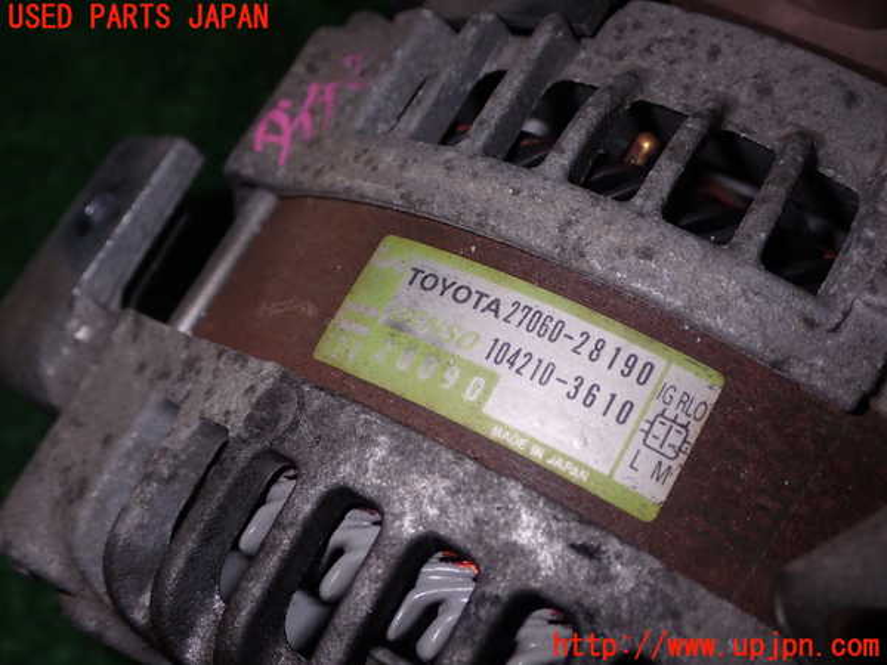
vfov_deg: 32.9
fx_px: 1127
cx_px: 444
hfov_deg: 42.9
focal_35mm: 44
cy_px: 332
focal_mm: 7.84
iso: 200
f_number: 9
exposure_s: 1/40
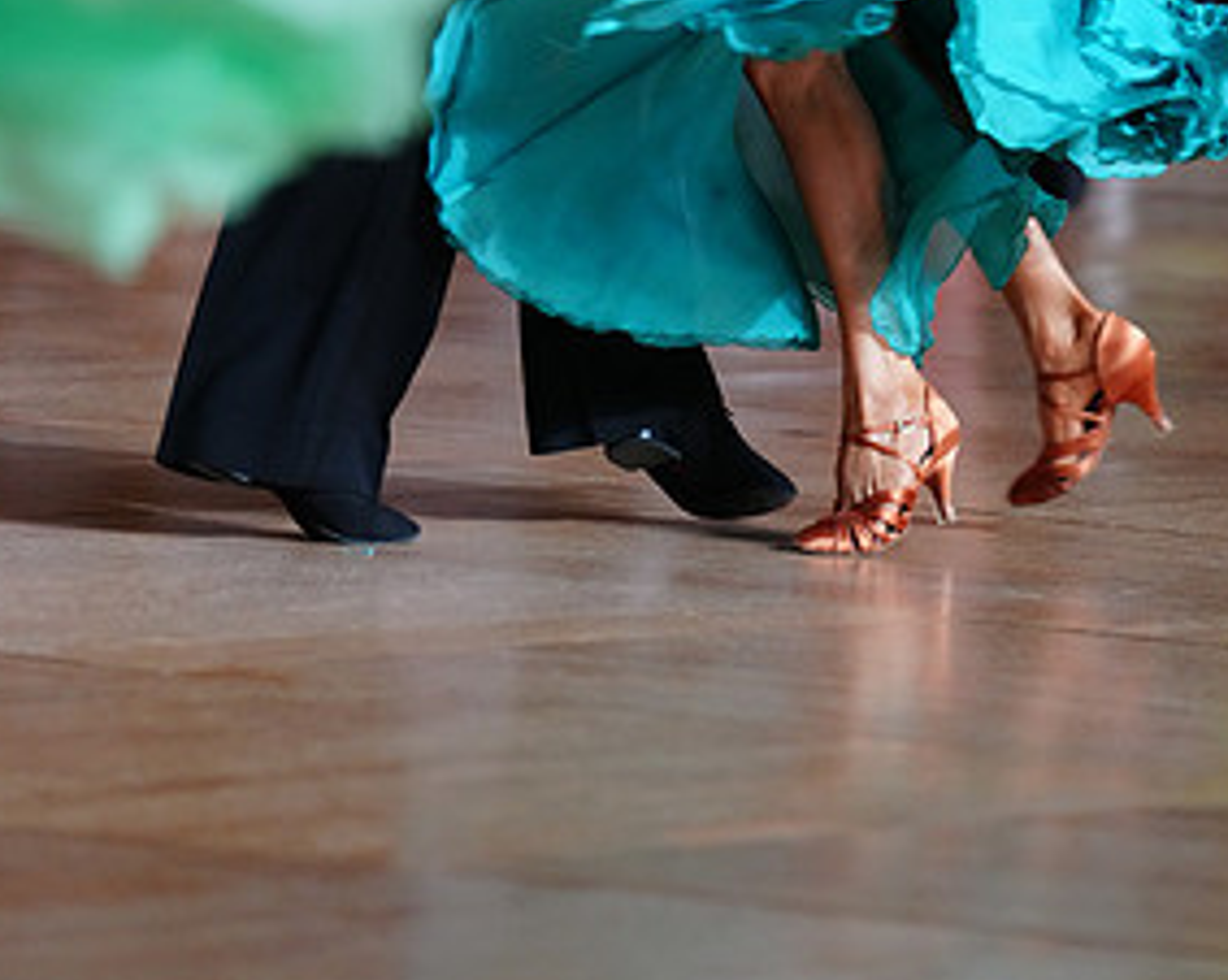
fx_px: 12457
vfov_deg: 4.5
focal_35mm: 343
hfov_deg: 5.6
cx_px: 532
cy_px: -195
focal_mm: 178
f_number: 4
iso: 4000
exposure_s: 1/400
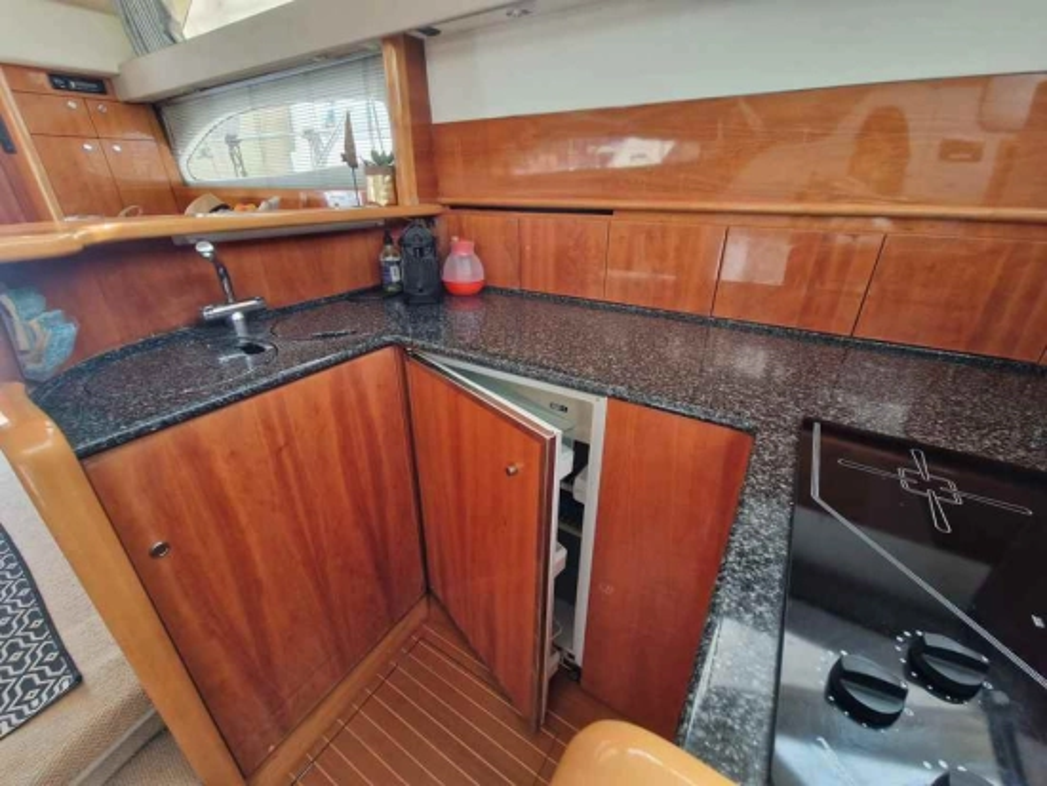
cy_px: 393
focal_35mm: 13
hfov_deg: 106.2
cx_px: 524
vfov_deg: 90.0
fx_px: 393
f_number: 2.2
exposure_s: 1/50
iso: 125
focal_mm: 2.2
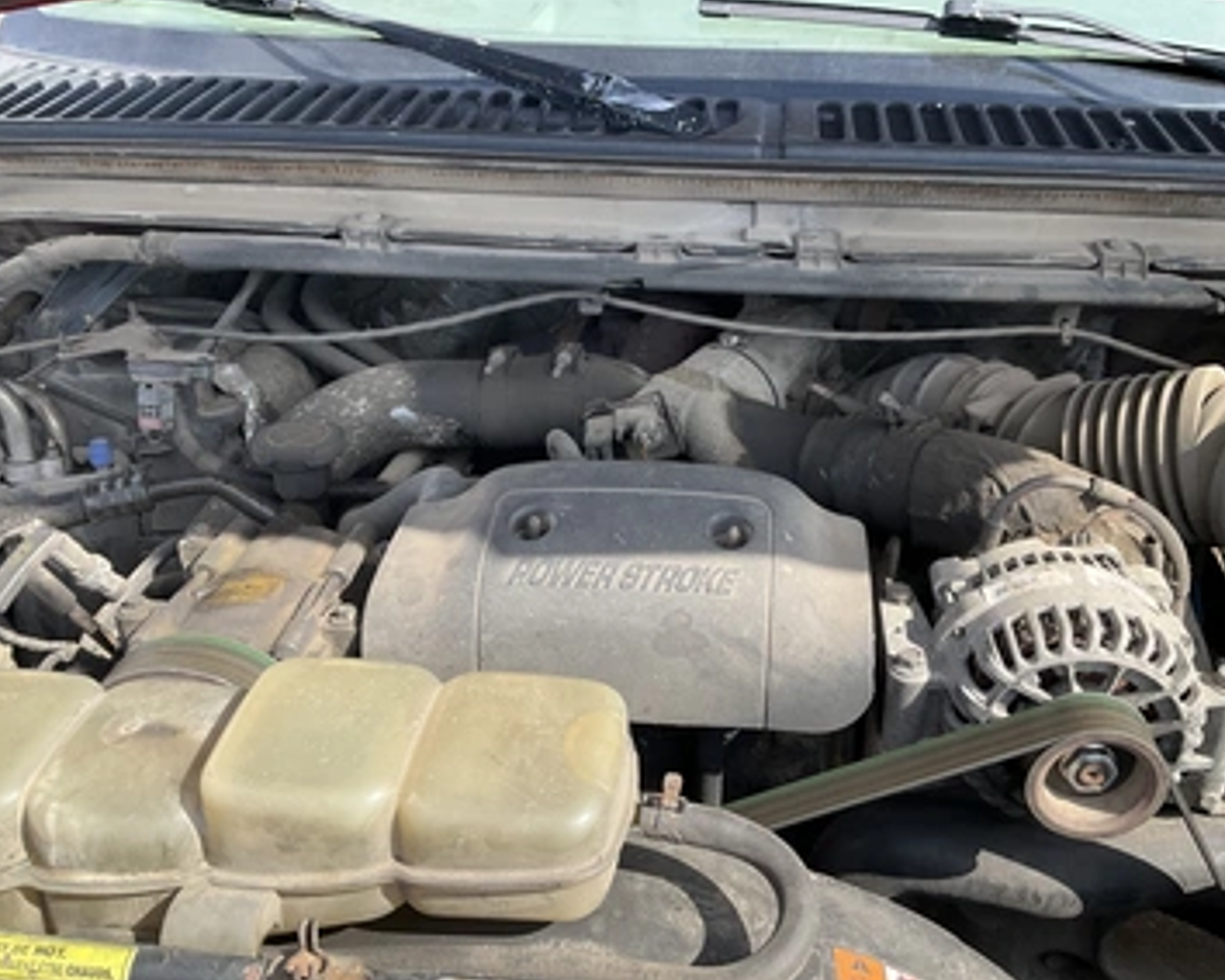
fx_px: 1160
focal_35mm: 32
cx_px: 647
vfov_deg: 45.8
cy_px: 485
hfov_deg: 55.6
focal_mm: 3
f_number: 1.8
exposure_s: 1/519
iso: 25
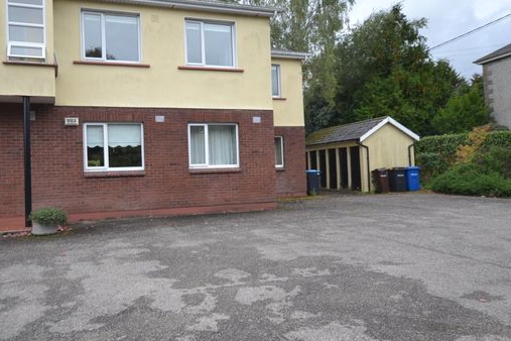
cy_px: 161
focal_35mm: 28
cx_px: 193
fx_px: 393
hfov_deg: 65.1
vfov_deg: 46.8
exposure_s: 1/125
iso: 100
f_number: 5.6
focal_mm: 13
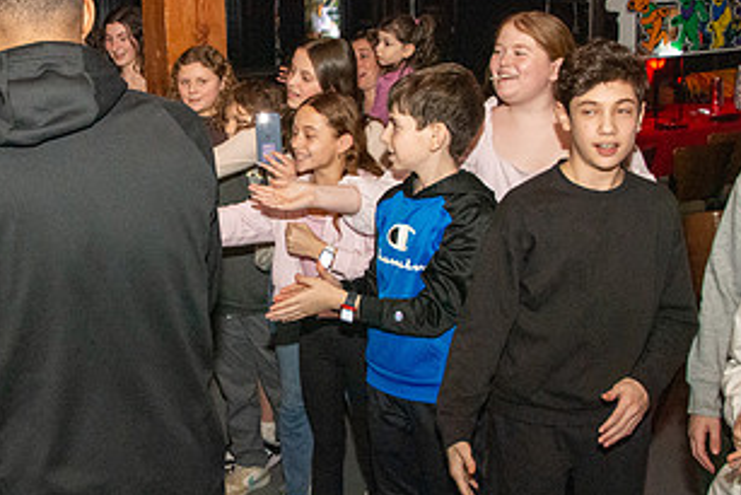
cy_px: 216
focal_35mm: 51
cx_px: 227
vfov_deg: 26.5
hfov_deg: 38.3
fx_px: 1050
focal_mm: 18
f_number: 9
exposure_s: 1/160
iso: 4000
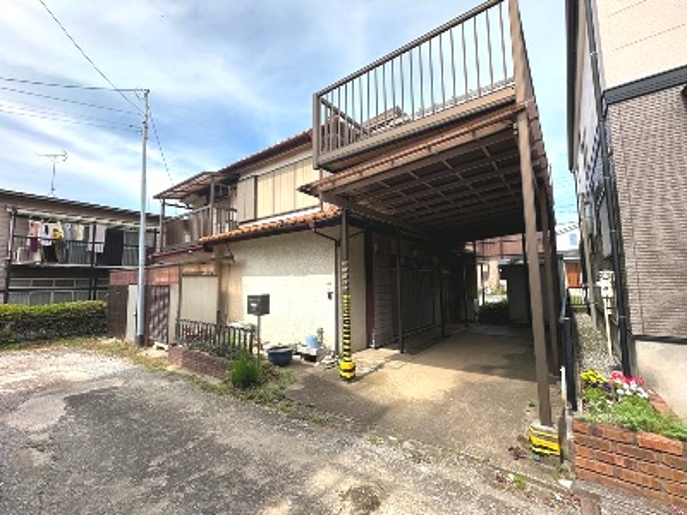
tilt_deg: +5.8
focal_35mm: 14
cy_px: 258
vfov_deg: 85.7
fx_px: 278
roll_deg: -1.7
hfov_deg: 102.1
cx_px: 344
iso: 50
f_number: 2.2
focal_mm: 2.22
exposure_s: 1/947
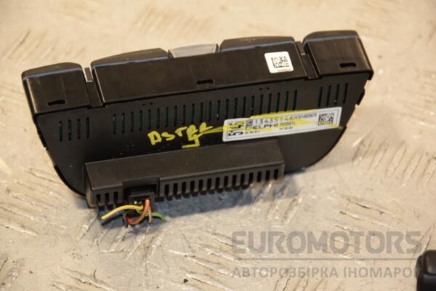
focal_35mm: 158
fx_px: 1907
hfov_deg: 13.0
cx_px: 218
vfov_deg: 8.7
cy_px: 146
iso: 800
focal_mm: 105
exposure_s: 1/125
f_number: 5.6
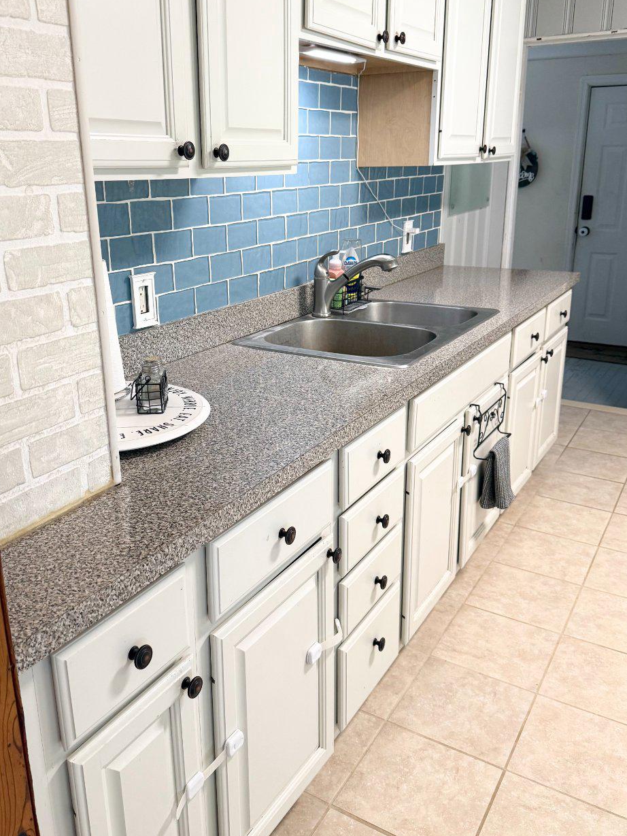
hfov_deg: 46.7
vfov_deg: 59.9
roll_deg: +0.4
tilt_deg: -16.2
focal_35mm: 30
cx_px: 272
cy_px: 384
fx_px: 724
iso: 200
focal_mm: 6.76
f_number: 1.78
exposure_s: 1/60
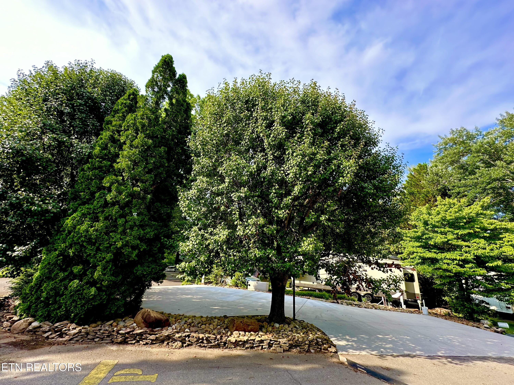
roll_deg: -4.3
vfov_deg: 85.7
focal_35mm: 14
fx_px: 208
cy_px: 192
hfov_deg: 102.1
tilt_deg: +16.8
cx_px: 257
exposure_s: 1/299
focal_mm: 2.22
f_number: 2.2
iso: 40
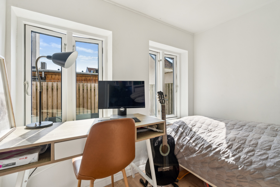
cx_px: 140
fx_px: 124
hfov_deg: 96.7
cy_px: 94
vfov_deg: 73.7
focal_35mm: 16
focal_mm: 16
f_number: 8
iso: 800
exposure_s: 1/200
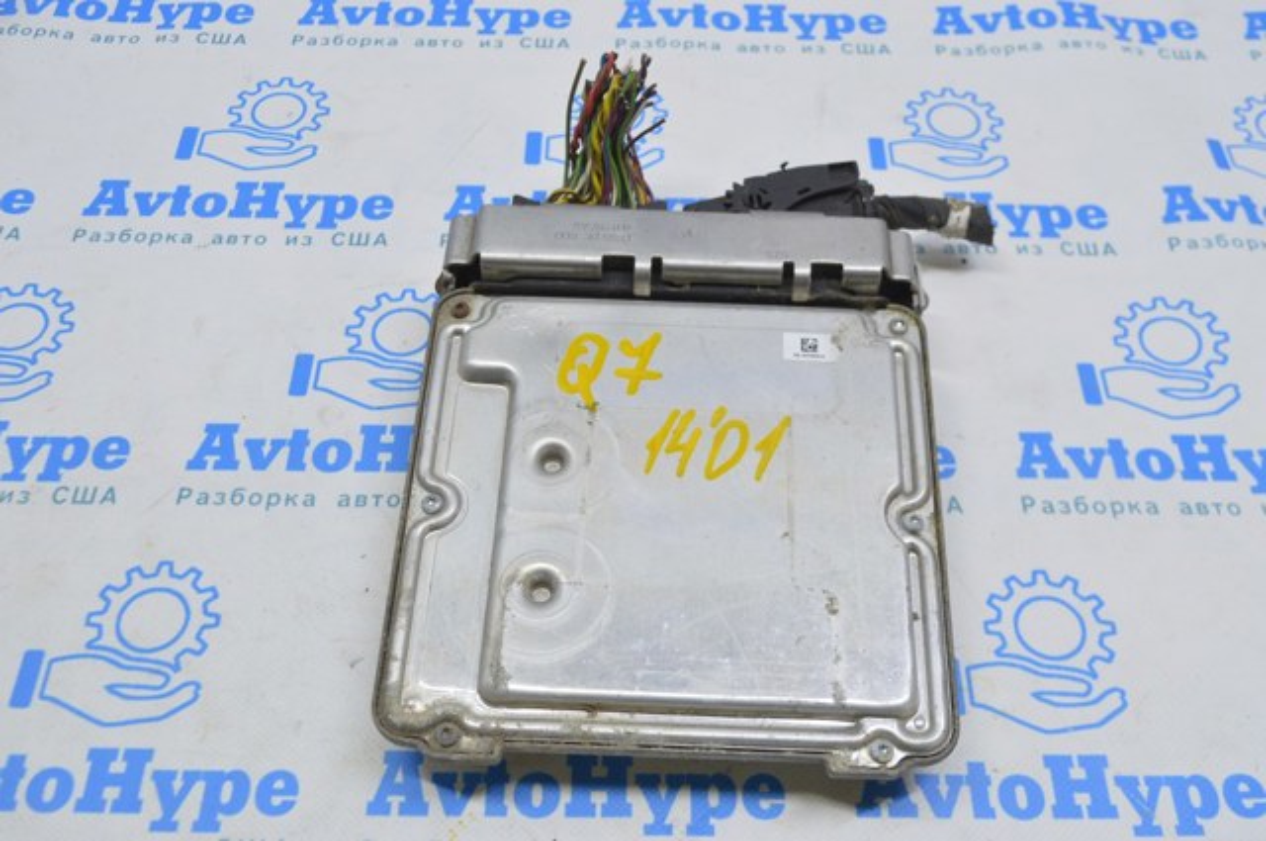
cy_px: 420
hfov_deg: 51.3
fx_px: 1317
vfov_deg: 35.4
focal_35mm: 38
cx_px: 633
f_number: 5.6
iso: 400
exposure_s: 1/20
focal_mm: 25
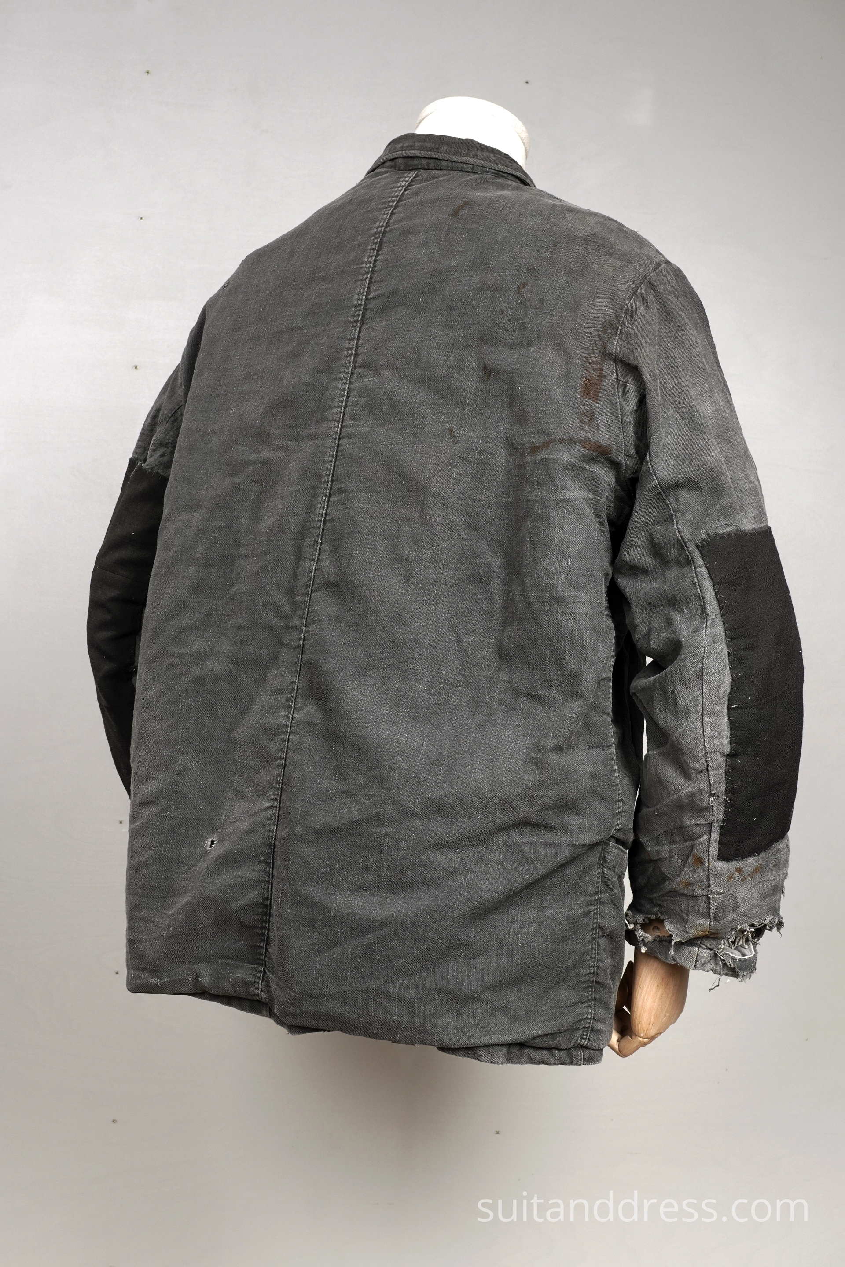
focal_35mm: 48
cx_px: 422
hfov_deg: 28.1
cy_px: 634
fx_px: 1690
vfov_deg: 41.1
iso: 250
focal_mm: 32
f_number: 7.1
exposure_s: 1/20
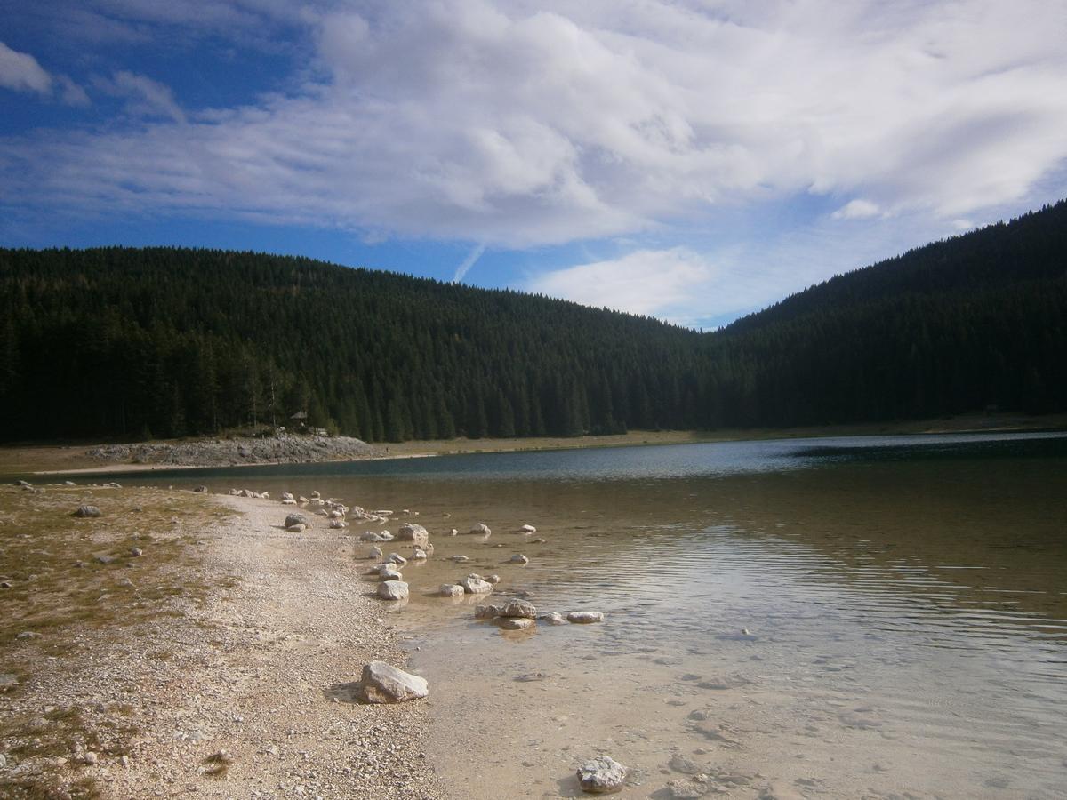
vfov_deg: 53.1
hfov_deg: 67.3
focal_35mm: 26
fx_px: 801
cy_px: 400
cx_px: 534
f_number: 2.8
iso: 80
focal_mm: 4.7
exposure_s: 1/1600
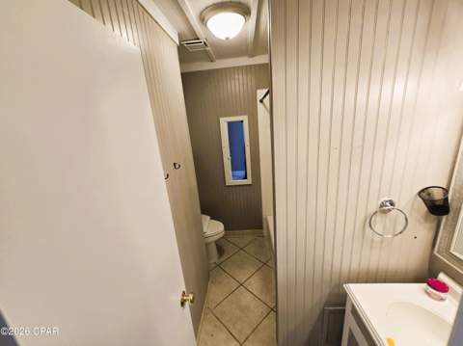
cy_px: 173
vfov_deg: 89.8
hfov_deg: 106.2
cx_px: 232
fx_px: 174
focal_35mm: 13
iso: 64
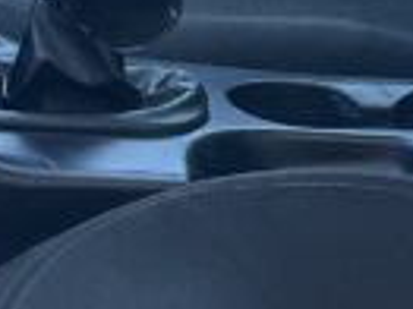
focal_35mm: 203
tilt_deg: -5.3
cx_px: 665
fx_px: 2420
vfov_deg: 7.0
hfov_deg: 9.4
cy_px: -372
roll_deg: -5.6
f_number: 1.6
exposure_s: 1/122
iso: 32
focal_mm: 5.1
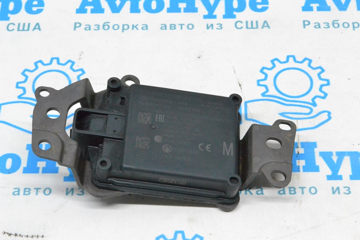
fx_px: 825
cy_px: 120
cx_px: 180
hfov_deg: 24.6
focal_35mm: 82
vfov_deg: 16.6
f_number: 13
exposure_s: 1/100
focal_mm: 55
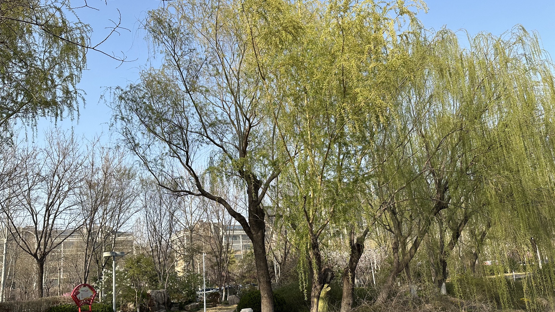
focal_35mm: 27
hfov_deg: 69.9
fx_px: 397
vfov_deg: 42.5
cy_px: 197
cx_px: 275
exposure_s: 1/2070
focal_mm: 6.86
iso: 80
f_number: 1.78
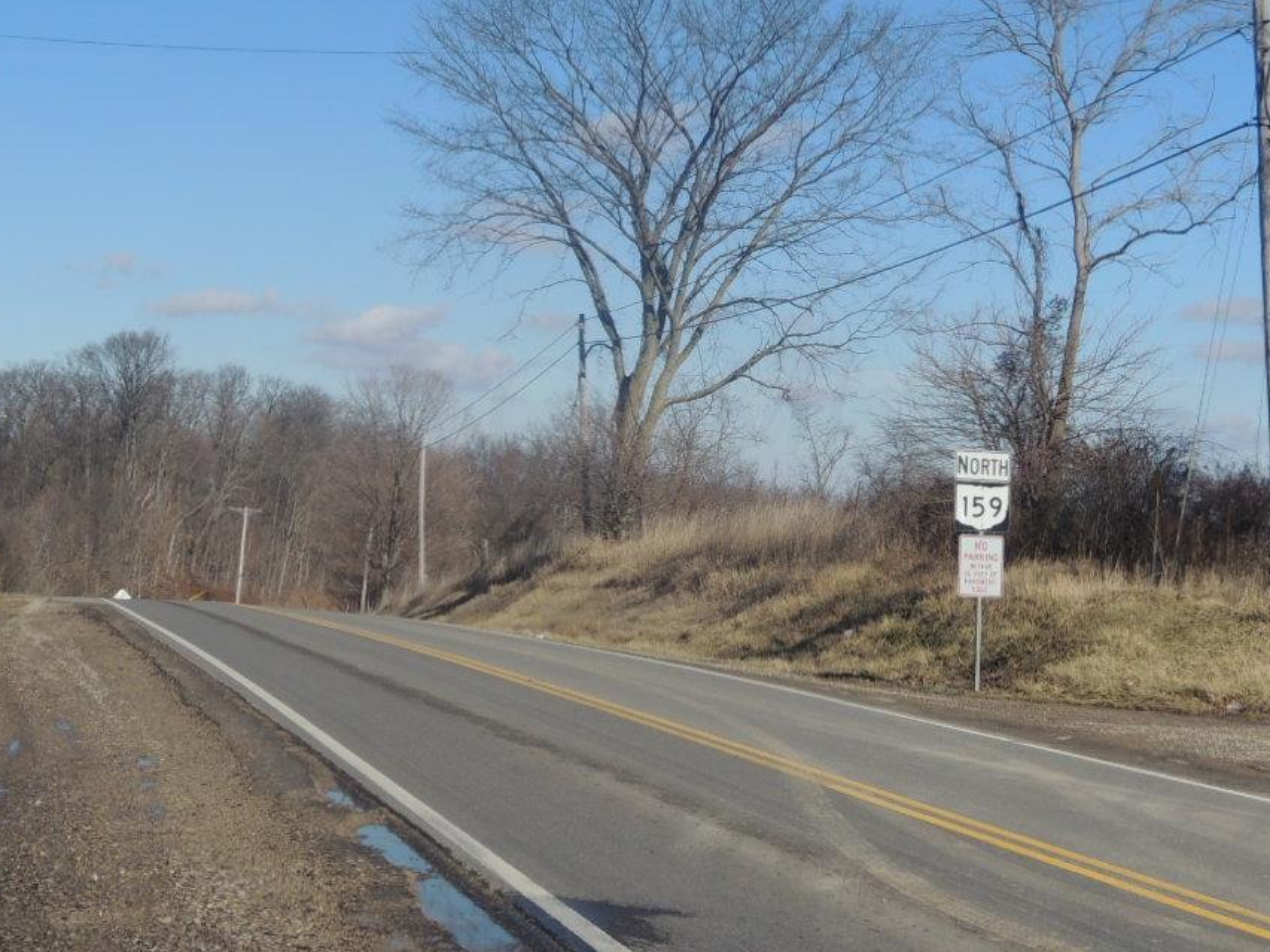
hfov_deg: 26.0
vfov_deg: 19.6
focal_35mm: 75
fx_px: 2752
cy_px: 403
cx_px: 718
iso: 100
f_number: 3.7
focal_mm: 7.2
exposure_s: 1/1250
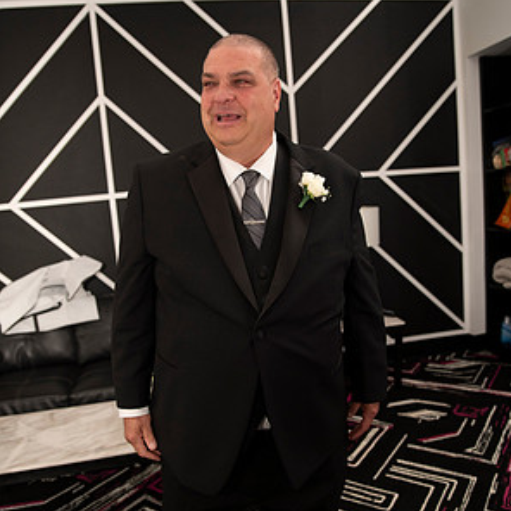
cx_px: 256
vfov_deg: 52.4
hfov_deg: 52.5
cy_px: 281
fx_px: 518
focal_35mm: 31
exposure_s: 1/1600
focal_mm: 24
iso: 1600
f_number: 2.8
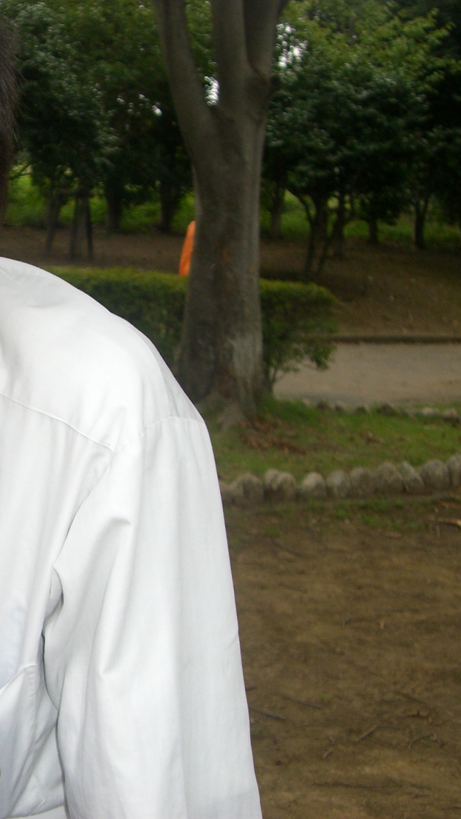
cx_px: -56
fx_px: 1499
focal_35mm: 69
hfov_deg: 16.9
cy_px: 406
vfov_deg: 30.6
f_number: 3
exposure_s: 1/250
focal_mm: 7.6
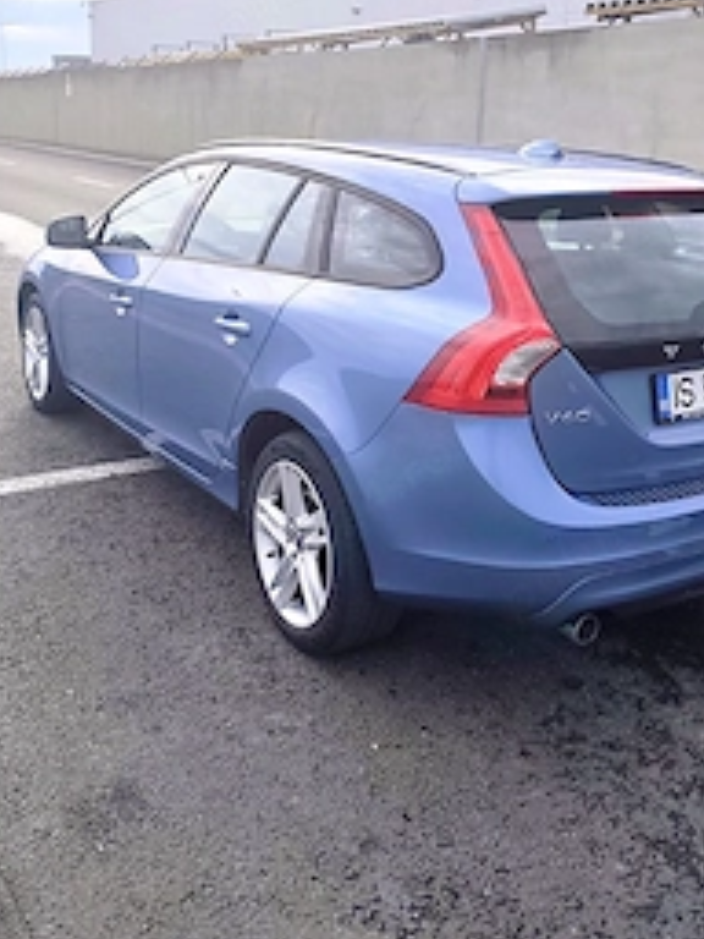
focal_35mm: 36
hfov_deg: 39.6
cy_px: 286
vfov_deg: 50.1
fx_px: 976
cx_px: 407
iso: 50
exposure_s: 1/769
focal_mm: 6.19
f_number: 1.65
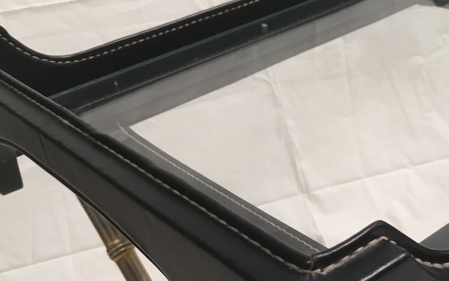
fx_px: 661
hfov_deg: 37.3
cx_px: 281
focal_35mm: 54
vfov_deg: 23.5
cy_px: 240
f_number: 2.2
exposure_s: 1/33
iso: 80
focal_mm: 4.15
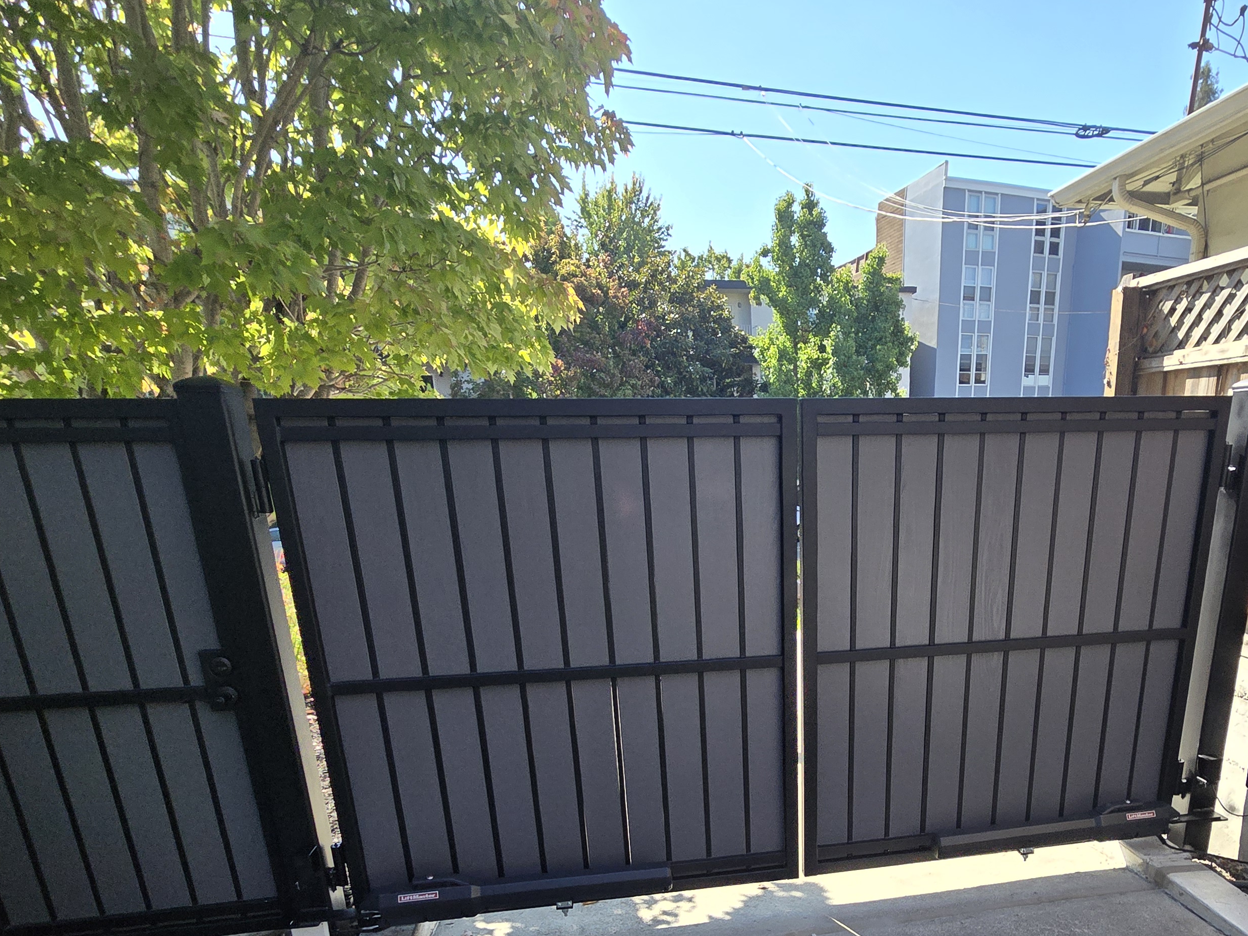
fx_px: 757
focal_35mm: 21
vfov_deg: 59.2
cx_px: 783
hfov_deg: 77.5
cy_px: 729
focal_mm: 2.2
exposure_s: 1/616
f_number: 2.2
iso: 50
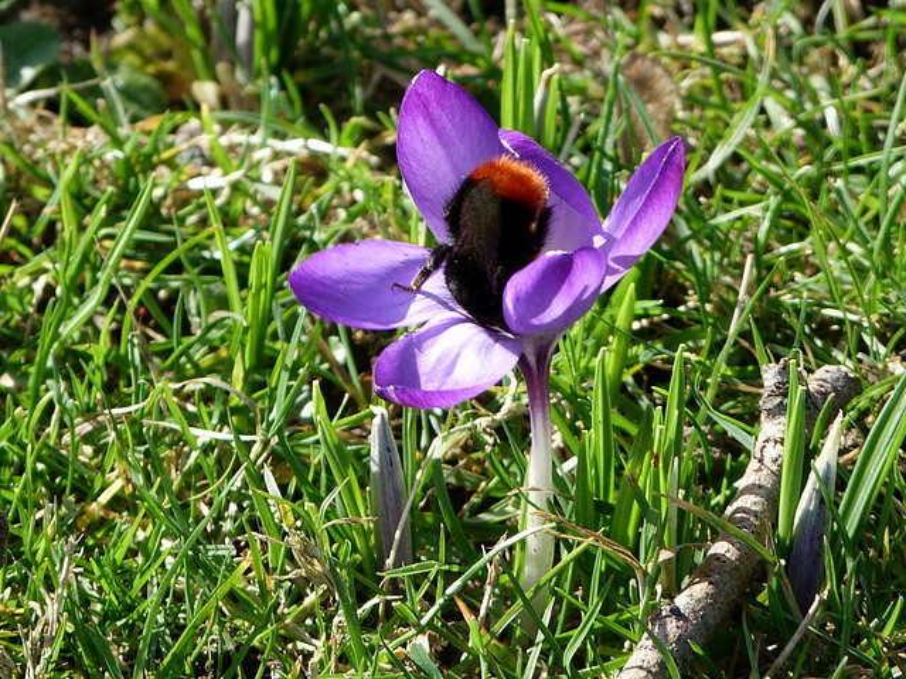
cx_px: 453
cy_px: 340
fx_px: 20912
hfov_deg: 2.5
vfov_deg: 1.9
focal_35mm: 799
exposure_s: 1/160
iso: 80
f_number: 5.2
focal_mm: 108
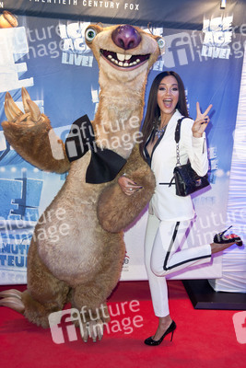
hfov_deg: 33.4
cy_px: 184
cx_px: 123
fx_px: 410
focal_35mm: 40
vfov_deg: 48.4
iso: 1600
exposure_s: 1/200
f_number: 5.6
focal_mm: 40
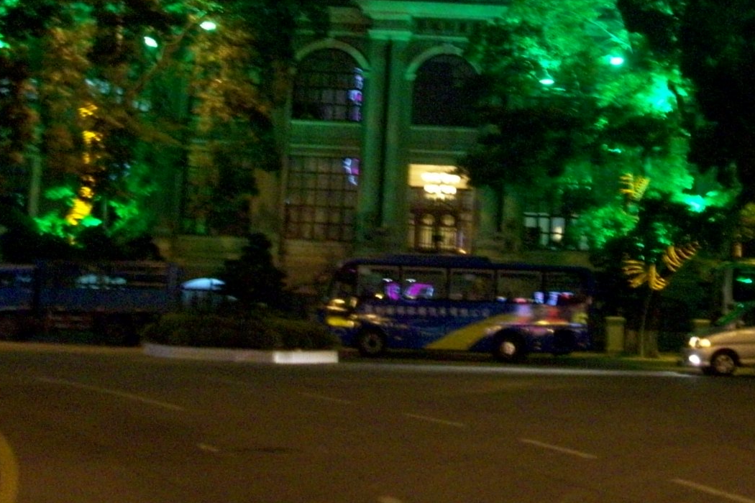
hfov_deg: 28.9
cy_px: -2
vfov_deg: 19.2
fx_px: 1447
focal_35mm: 69
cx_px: 553
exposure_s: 1/8
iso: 320
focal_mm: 5.7
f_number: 2.8
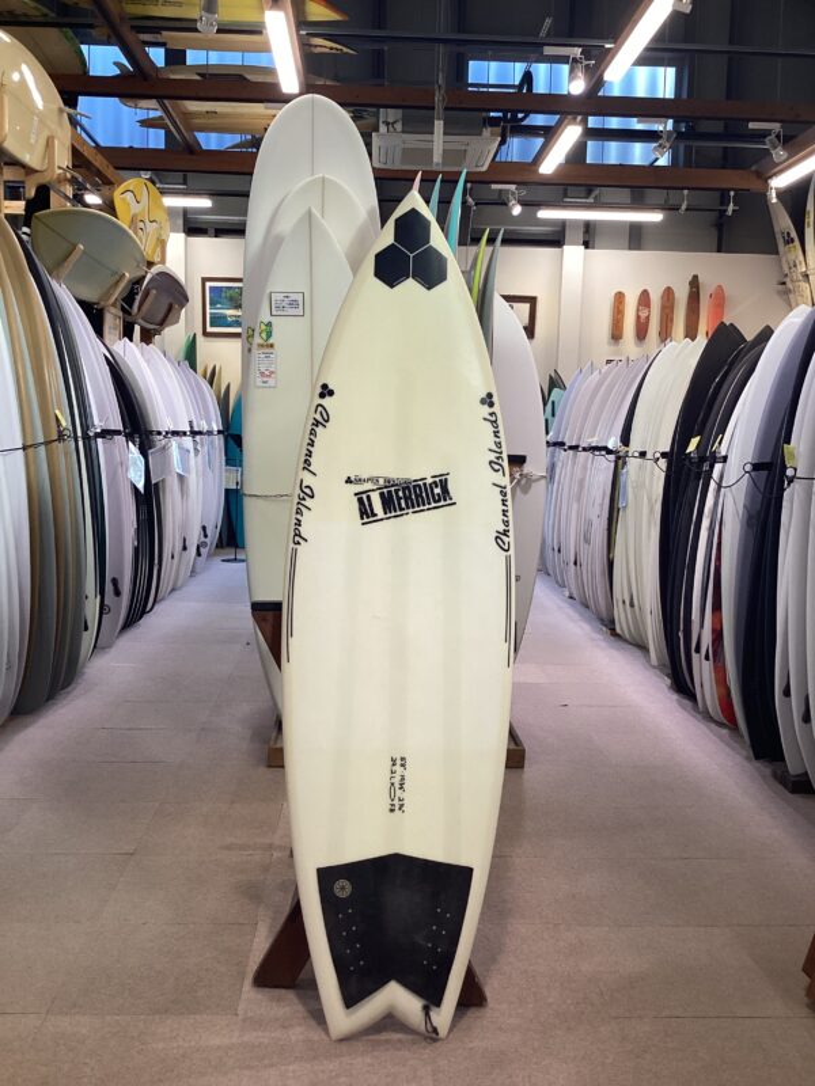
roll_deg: -0.7
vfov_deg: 58.4
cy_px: 543
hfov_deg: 45.4
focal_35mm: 31
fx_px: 973
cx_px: 408
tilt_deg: -7.1
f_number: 2.4
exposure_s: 1/100
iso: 80
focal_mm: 3.3
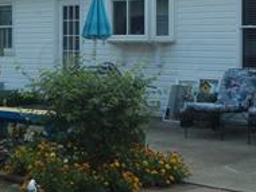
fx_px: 748
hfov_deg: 19.4
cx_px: 117
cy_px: 55
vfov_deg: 14.6
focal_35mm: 101
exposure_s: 1/252
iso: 160
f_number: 7
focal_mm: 5.4
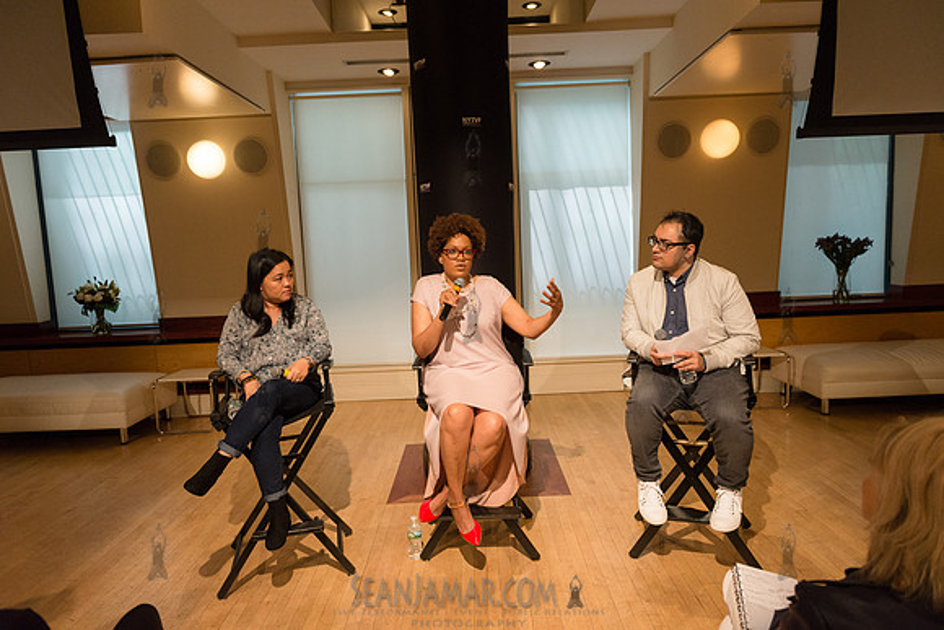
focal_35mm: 24
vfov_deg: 53.2
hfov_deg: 73.7
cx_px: 472
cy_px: 315
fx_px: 629
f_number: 4
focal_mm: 24
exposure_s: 1/640
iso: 2500
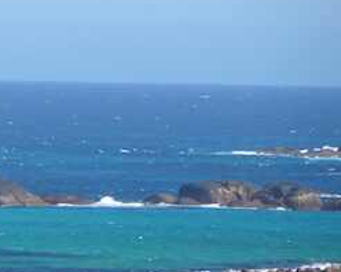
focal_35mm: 822
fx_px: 8289
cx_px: -64
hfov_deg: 2.4
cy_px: 238
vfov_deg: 1.9
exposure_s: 1/320
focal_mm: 57.05
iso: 80
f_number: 6.3
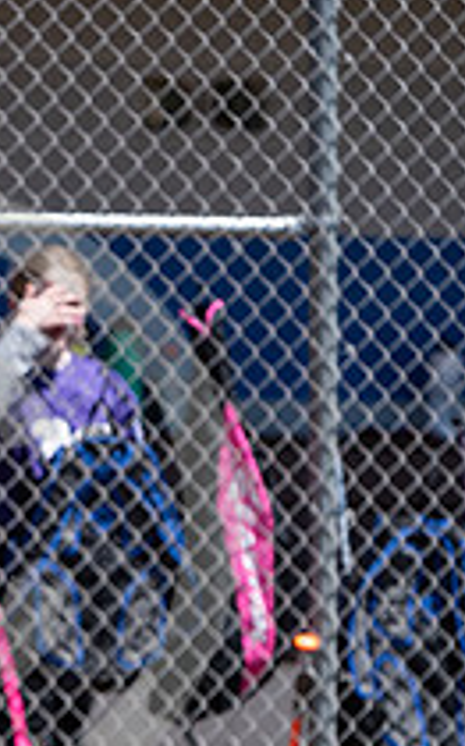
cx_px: -131
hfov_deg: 2.3
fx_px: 11452
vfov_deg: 3.7
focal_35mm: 564
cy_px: 655
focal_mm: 200
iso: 200
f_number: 3.2
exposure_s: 1/2500
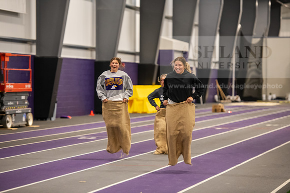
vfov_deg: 9.8
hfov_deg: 14.7
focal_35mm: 140
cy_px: 96
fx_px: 1128
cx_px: 145
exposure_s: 1/200
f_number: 3.2
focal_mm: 140
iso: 2500
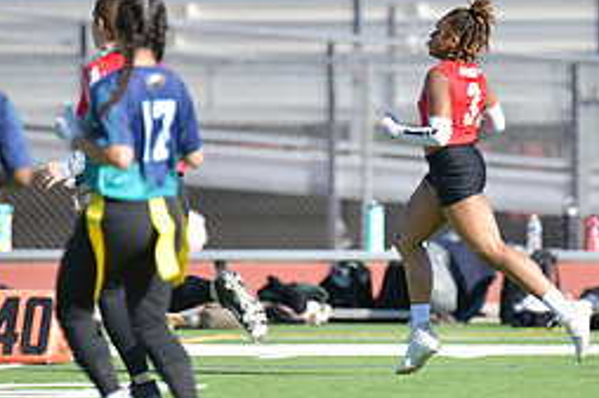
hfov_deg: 3.0
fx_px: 11406
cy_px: 180
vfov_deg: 2.0
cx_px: 434
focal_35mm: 686
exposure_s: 1/6400
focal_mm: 300
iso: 400
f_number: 2.8
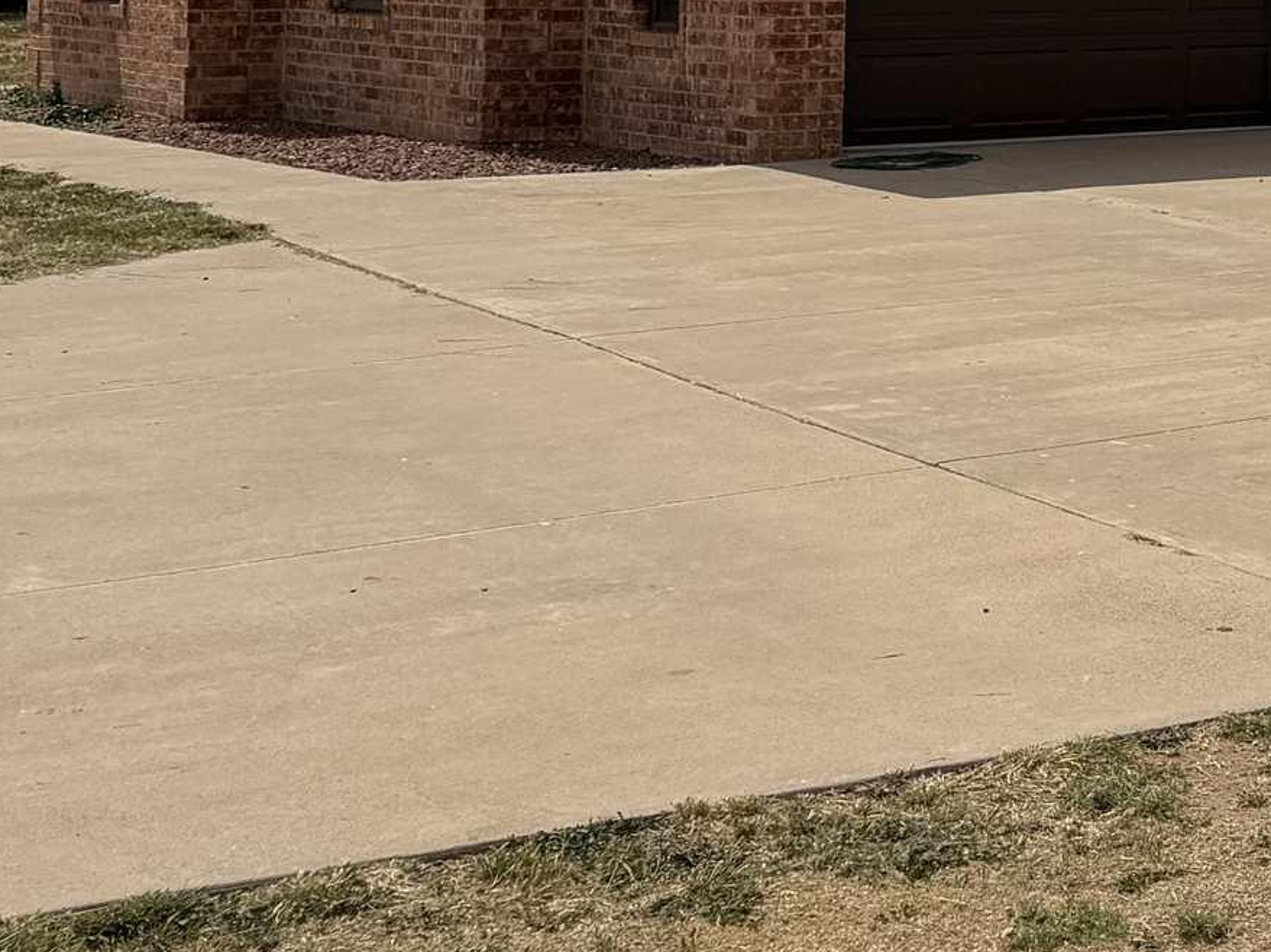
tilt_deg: +2.5
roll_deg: +0.1
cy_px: -269
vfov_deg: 16.6
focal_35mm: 84
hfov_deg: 19.7
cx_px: 1995
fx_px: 3083
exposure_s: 1/14286
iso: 80
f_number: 1.78
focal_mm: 6.76
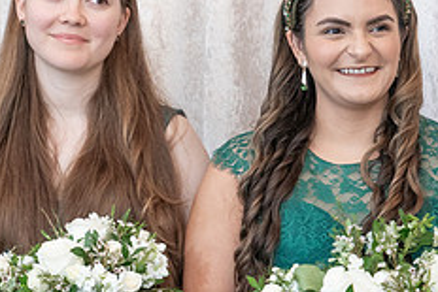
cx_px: 249
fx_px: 2410
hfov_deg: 10.4
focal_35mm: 198
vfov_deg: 6.9
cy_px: 172
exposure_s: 1/100
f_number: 4
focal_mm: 67
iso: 2000
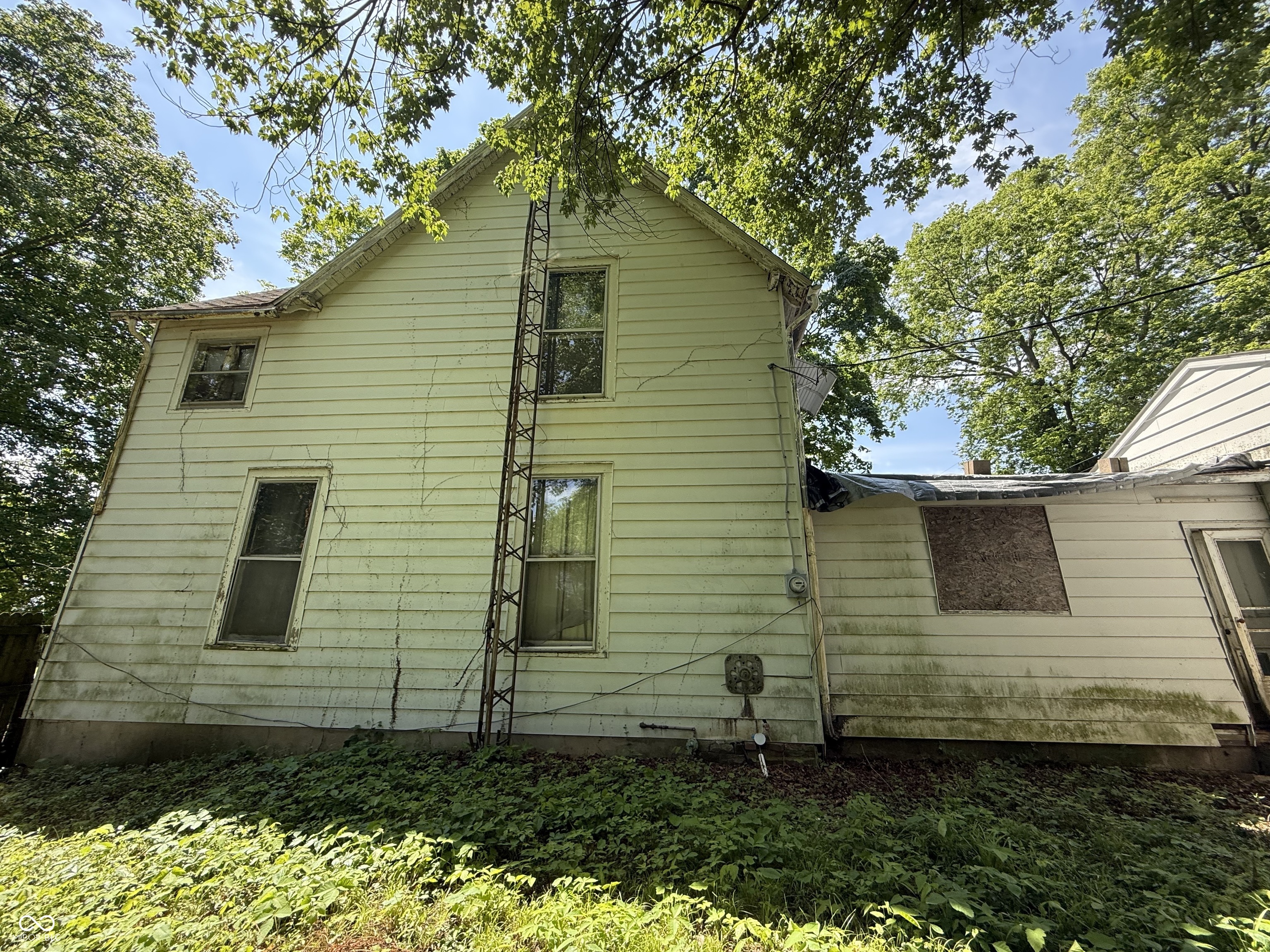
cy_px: 476
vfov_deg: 85.7
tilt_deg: +17.4
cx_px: 635
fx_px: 514
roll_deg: -0.6
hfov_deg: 102.1
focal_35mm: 14
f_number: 2.2
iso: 64
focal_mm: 2.22
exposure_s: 1/347
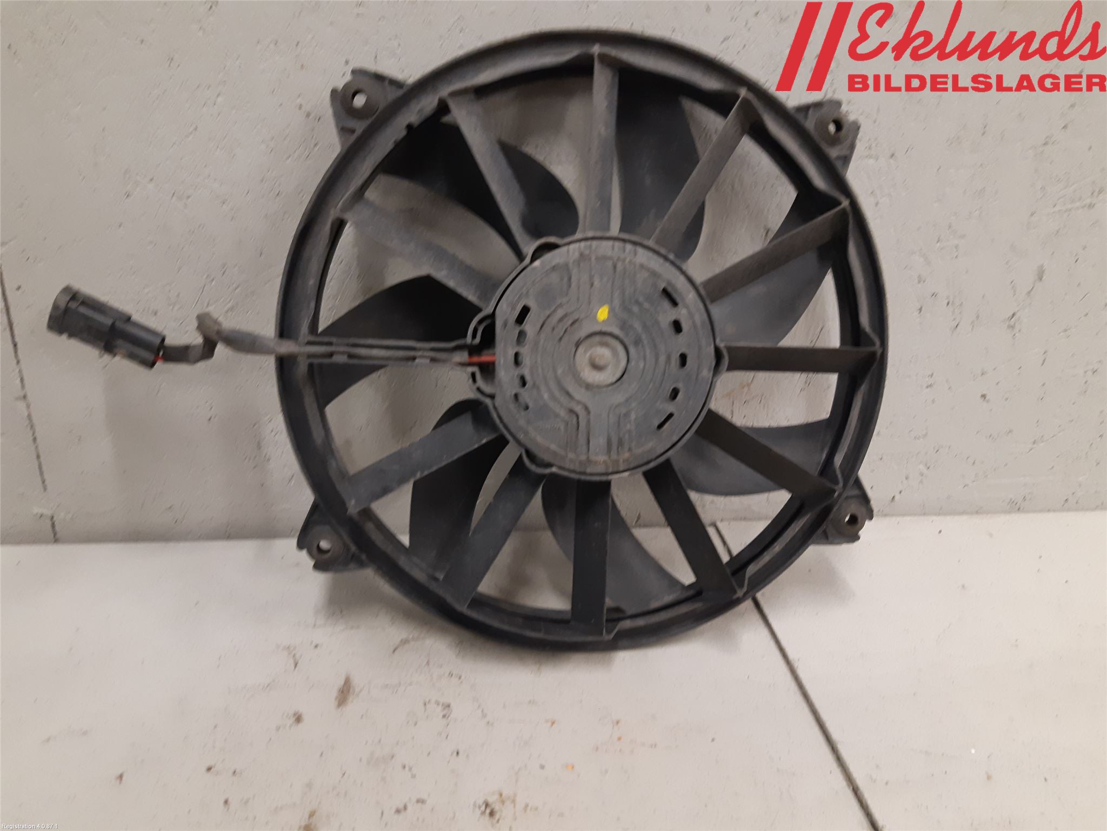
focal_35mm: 26
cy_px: 416
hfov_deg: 67.3
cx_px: 554
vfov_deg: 53.1
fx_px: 831
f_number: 1.7
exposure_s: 1/50
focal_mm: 3.93
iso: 200
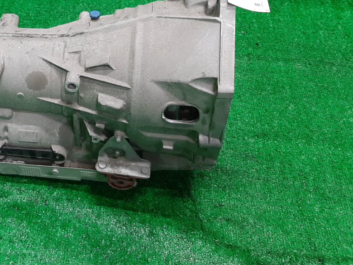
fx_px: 489
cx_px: 52
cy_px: 105
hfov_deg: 37.6
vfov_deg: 30.2
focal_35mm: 48
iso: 112
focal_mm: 3.93
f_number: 1.7
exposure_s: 1/50
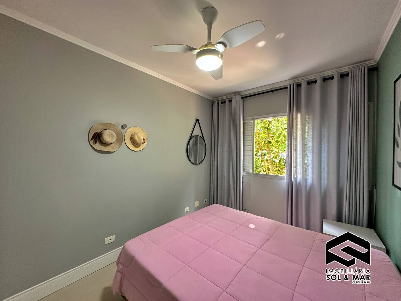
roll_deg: -1.0
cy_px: 150
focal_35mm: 14
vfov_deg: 85.7
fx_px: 162
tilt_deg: +0.0
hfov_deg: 102.1
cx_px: 200
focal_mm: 2.22
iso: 200
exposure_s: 1/60
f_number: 2.2
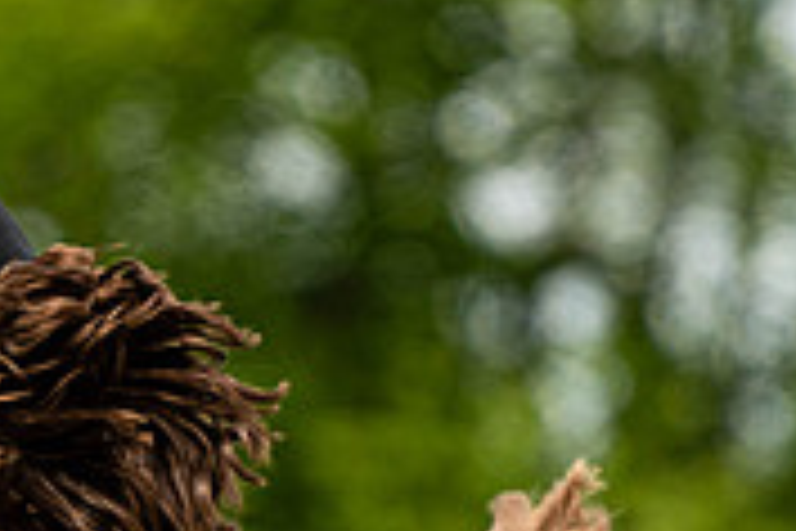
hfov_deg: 1.5
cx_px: 151
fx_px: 30201
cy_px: 566
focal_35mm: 1366
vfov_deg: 1.0
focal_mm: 200
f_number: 2.8
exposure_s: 1/1600
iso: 125
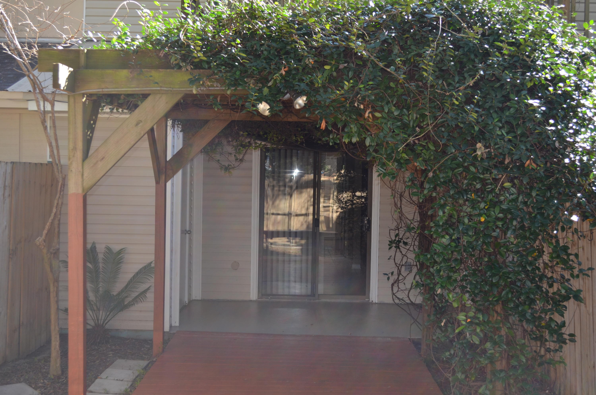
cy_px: 198
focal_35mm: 52
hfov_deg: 37.9
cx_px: 298
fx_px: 867
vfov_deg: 25.6
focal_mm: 35
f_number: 5
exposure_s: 1/125
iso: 320
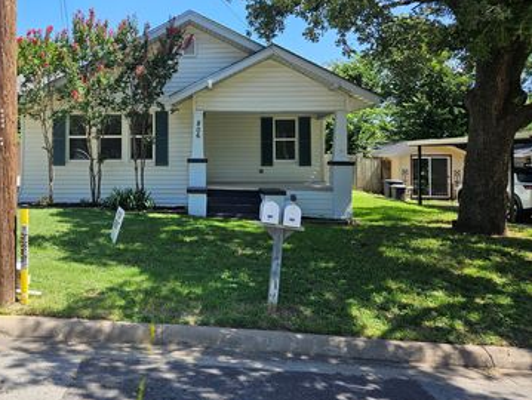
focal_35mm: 32
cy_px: 155
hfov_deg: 55.2
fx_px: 492
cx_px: 163
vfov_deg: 43.9
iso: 25
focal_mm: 5.4
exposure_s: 1/907
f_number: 1.8
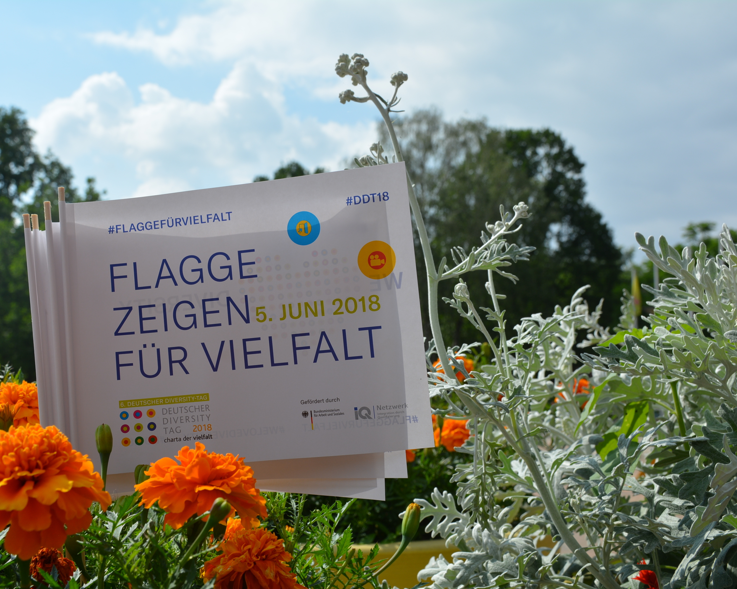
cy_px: 295
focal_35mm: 44
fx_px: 960
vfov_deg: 34.2
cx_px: 337
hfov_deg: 42.0
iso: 100
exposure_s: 1/320
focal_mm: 26
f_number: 9
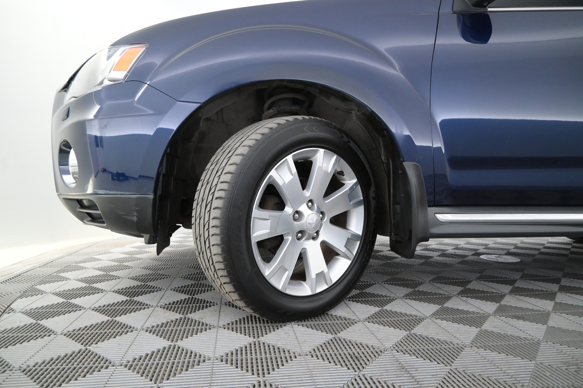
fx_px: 389
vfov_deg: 53.1
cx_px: 292
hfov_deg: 73.7
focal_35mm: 24
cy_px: 194
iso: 2500
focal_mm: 16
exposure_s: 1/60
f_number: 4
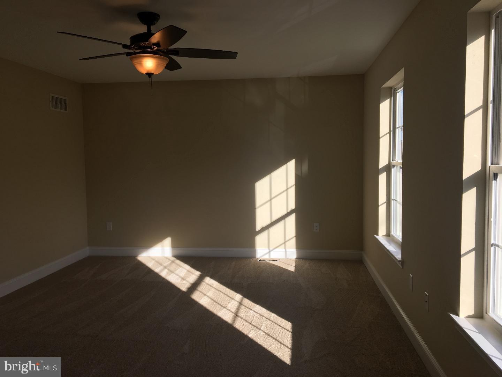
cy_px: 188
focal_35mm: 29
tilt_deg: -3.8
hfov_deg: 61.7
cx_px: 251
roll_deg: -0.4
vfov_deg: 48.2
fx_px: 421
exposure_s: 1/394
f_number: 2.2
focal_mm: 4.15
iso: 25
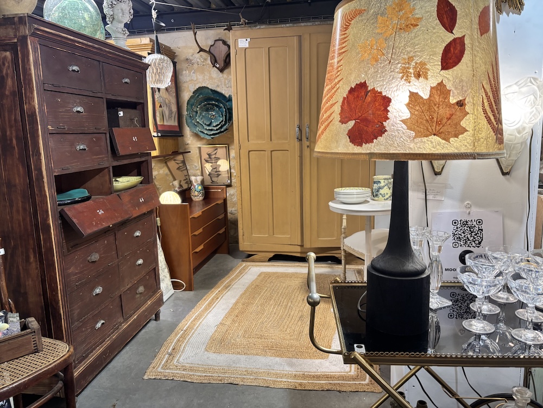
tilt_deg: -10.4
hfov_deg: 67.3
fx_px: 408
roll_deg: +2.1
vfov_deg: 53.1
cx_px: 272
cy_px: 204
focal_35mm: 26
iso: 100
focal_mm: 5.96
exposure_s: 1/50
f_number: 1.6
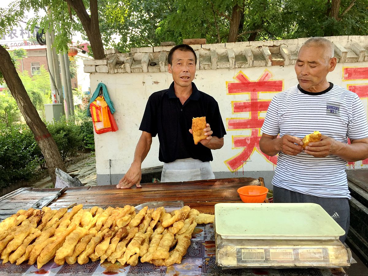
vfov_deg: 48.2
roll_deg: +0.1
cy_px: 138
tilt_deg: -6.8
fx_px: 308
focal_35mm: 29
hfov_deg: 61.7
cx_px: 184
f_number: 2.2
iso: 32
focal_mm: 4.15
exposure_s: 1/350
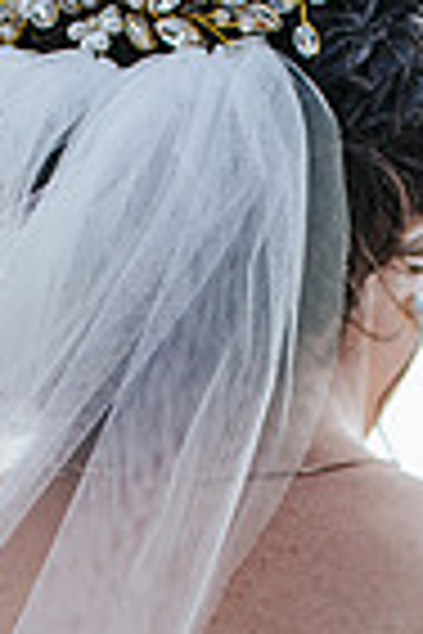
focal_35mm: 112
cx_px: 212
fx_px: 1974
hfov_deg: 12.2
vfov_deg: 16.3
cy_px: 1007
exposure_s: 1/800
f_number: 3.2
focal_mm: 35
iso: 140
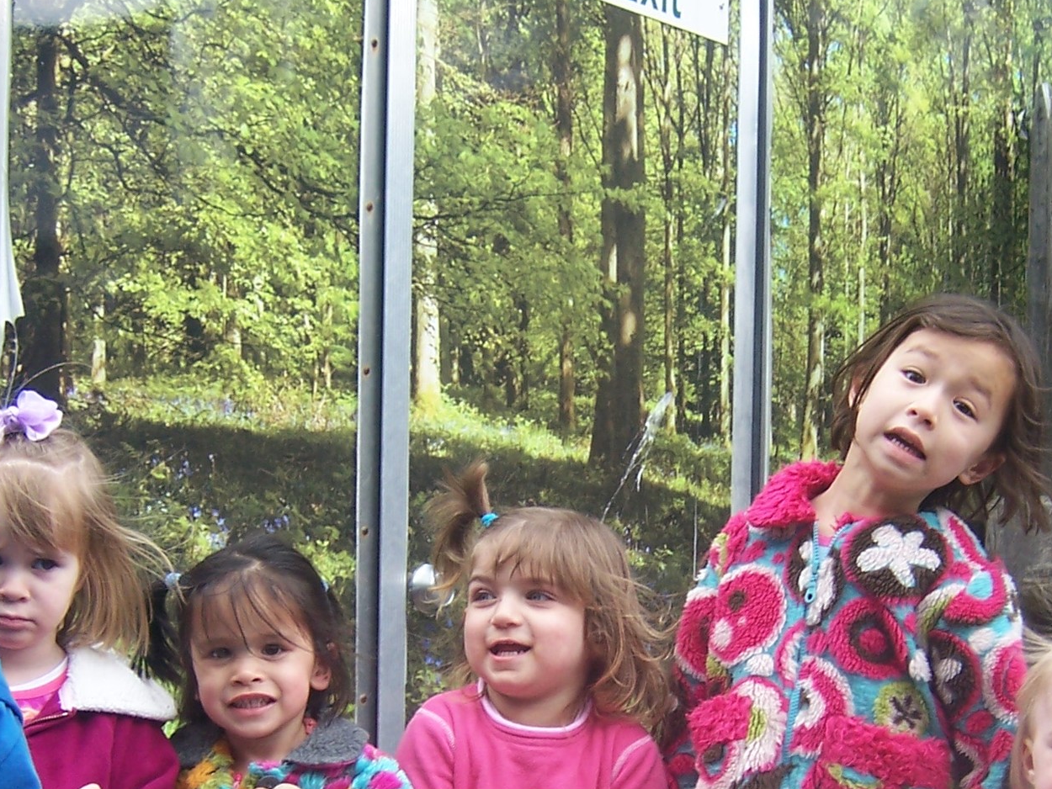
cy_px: 712
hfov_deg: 27.0
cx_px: 571
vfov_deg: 20.0
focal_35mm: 72
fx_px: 2189
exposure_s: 1/200
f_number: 2.8
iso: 80
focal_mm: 6.2
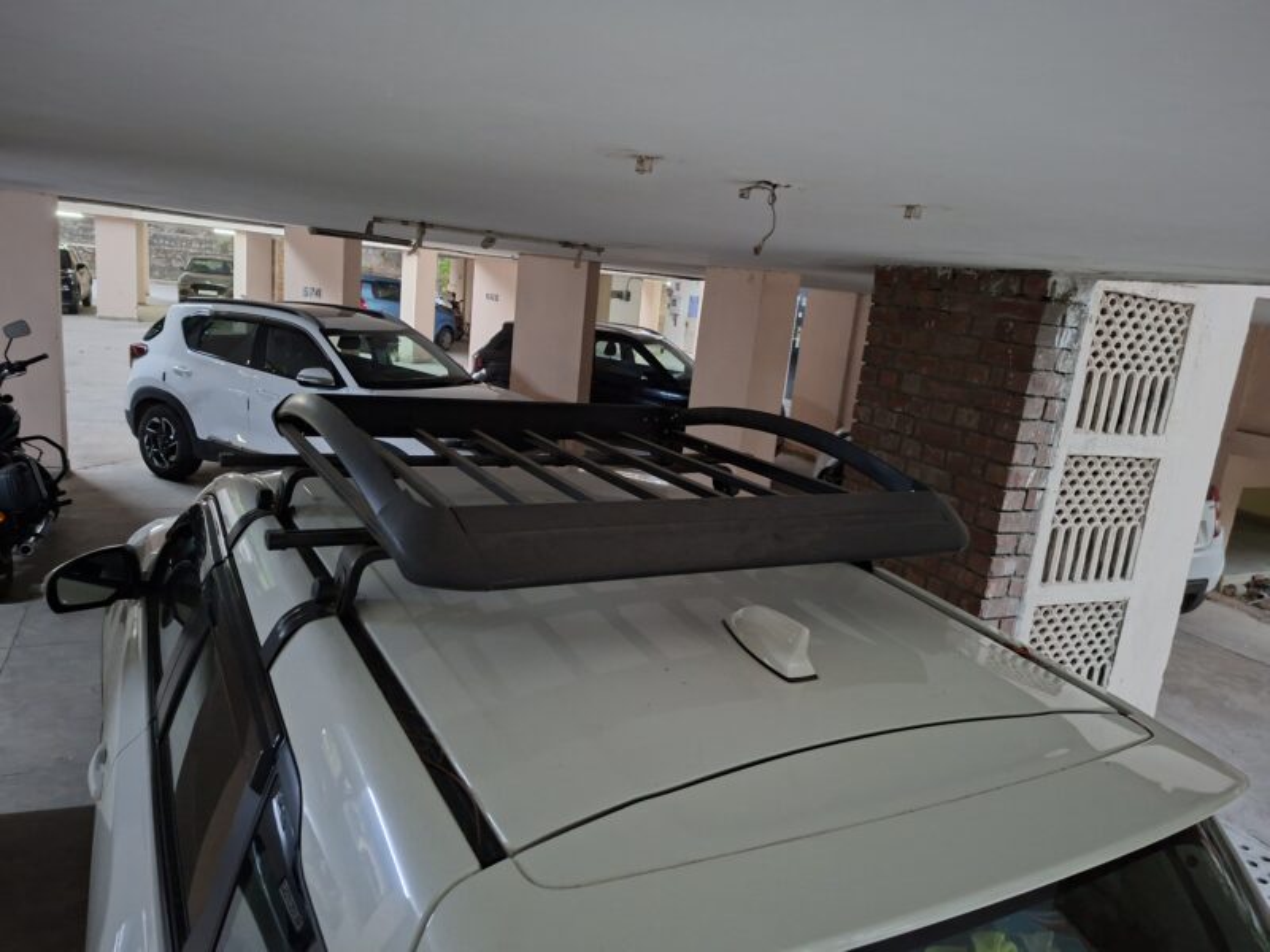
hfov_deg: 73.9
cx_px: 635
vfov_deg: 58.9
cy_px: 476
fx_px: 844
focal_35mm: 23
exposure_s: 1/25
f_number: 1.8
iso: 800
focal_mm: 5.54
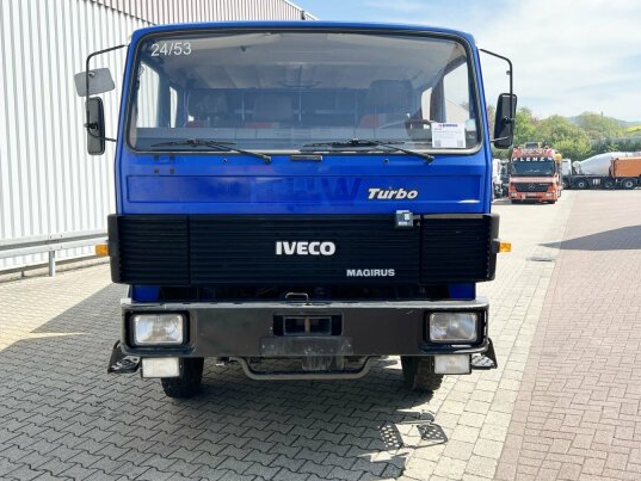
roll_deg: -0.1
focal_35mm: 31
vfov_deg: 45.4
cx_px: 313
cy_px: 211
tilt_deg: -3.7
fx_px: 574
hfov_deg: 58.3
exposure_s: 1/3356
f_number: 1.5
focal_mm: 5.7
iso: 50
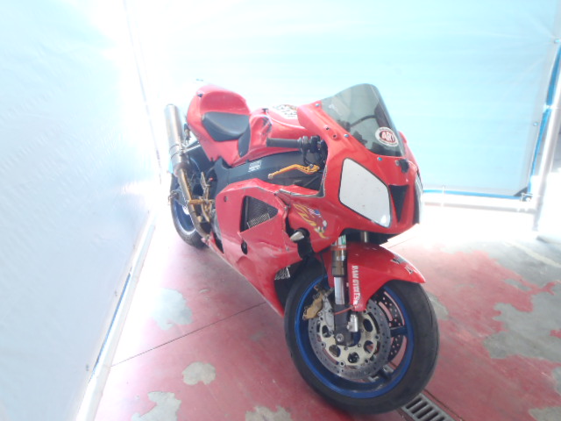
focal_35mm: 28
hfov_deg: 63.4
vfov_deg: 49.7
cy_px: 210
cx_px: 280
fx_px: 454
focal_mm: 5
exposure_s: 1/15
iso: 200
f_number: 3.5
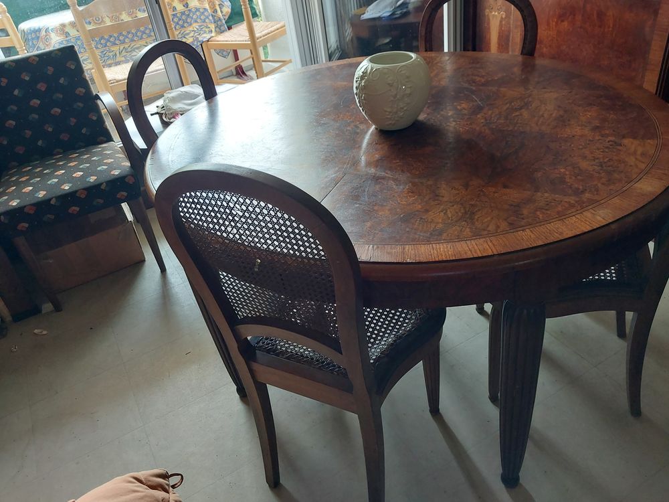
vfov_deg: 46.8
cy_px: 251
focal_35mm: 30
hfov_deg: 60.0
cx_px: 334
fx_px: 580
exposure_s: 1/50
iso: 160
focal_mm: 4.6
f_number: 1.8
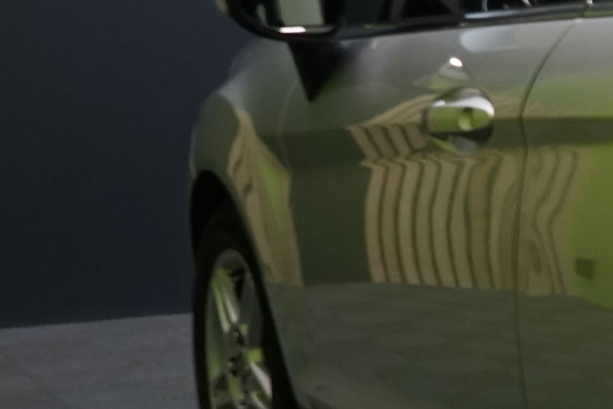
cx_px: 1353
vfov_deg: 9.0
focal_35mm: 152
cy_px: 348
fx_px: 2588
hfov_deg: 11.6
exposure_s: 1/30
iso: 1000
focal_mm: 29
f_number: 7.1
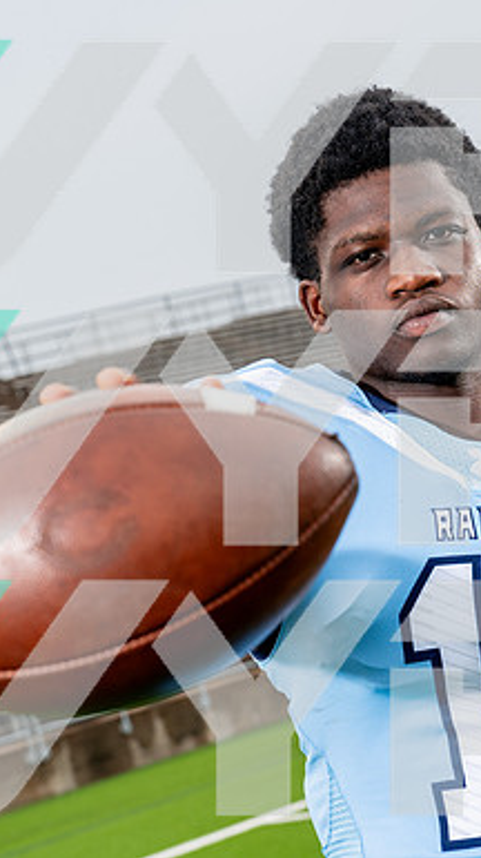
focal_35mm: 90
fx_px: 2045
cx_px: 354
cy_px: 429
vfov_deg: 23.7
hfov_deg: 13.4
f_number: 6.3
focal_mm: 57
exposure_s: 1/250
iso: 160
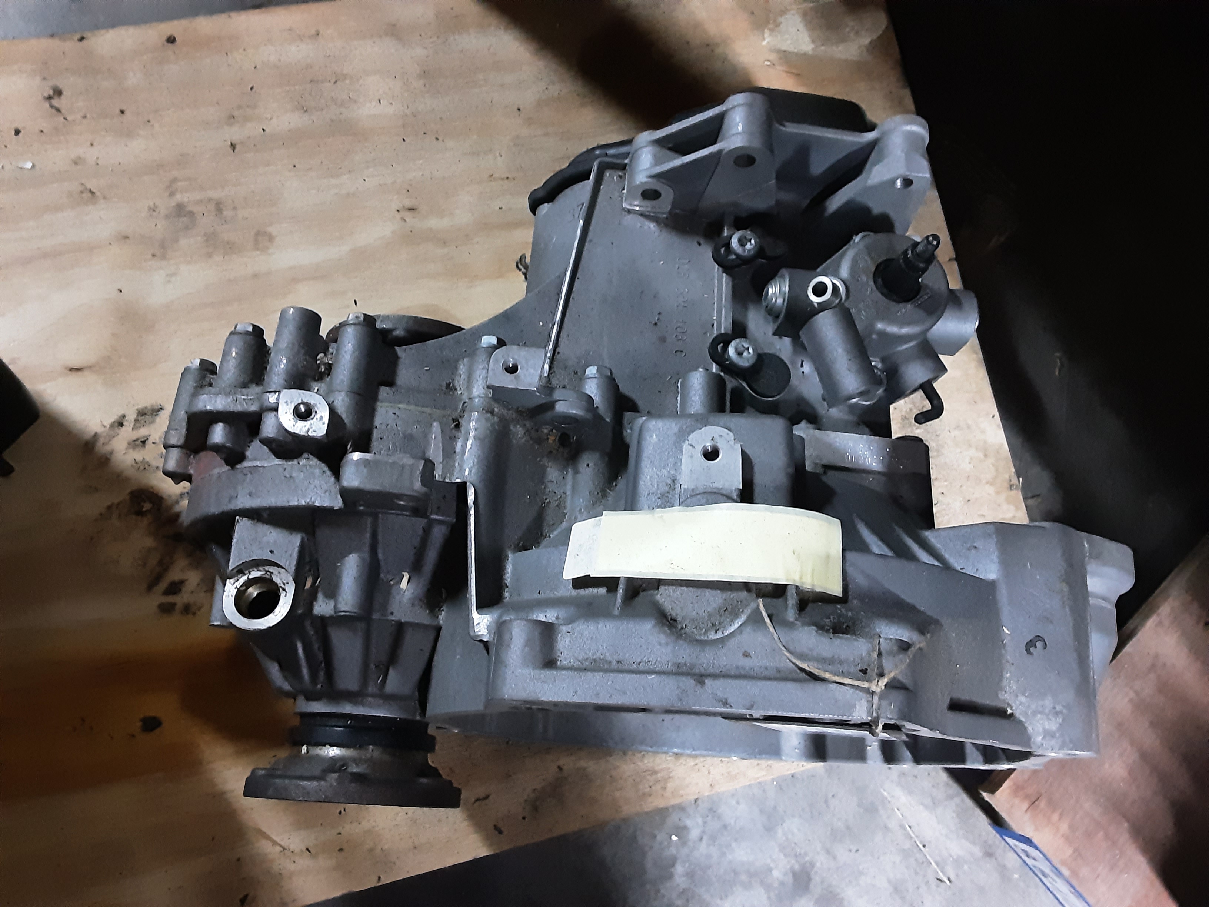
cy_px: 454
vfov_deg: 51.4
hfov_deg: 65.3
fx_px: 943
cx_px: 604
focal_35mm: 27
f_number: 1.9
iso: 500
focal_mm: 2.91
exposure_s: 1/20
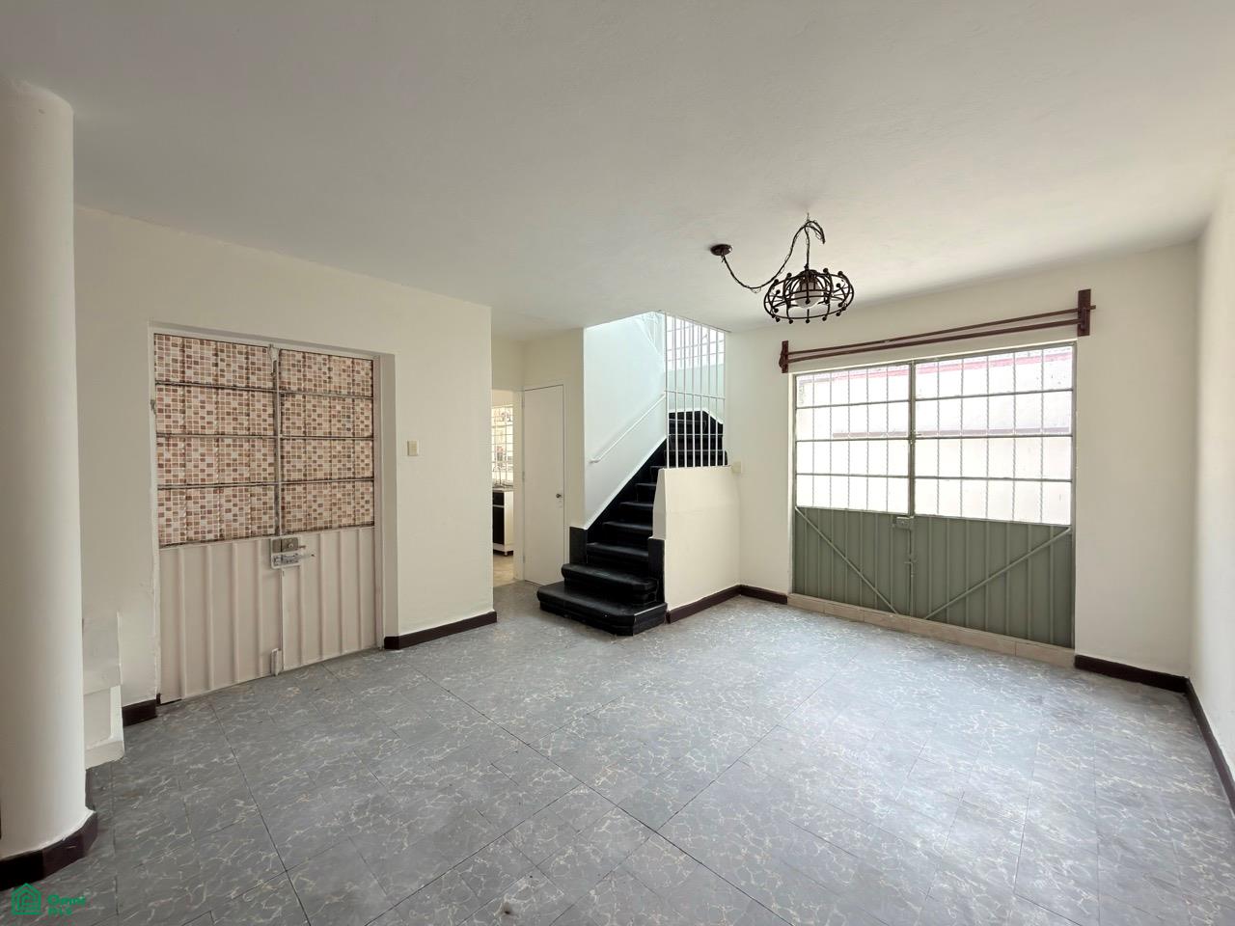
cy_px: 463
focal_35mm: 14
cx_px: 618
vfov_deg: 85.7
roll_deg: +0.0
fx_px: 499
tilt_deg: -0.6
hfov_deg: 102.1
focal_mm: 2.22
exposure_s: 1/109
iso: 50
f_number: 2.2
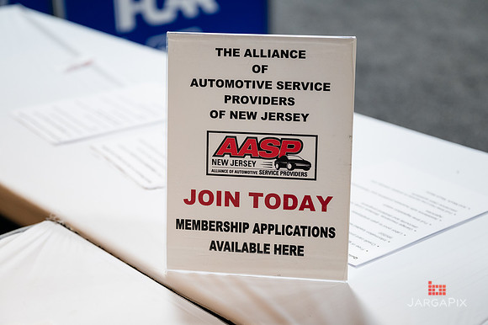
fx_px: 939
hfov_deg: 29.1
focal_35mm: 69
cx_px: 244
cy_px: 162
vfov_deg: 19.6
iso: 3200
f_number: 3.2
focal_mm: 63
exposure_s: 1/200
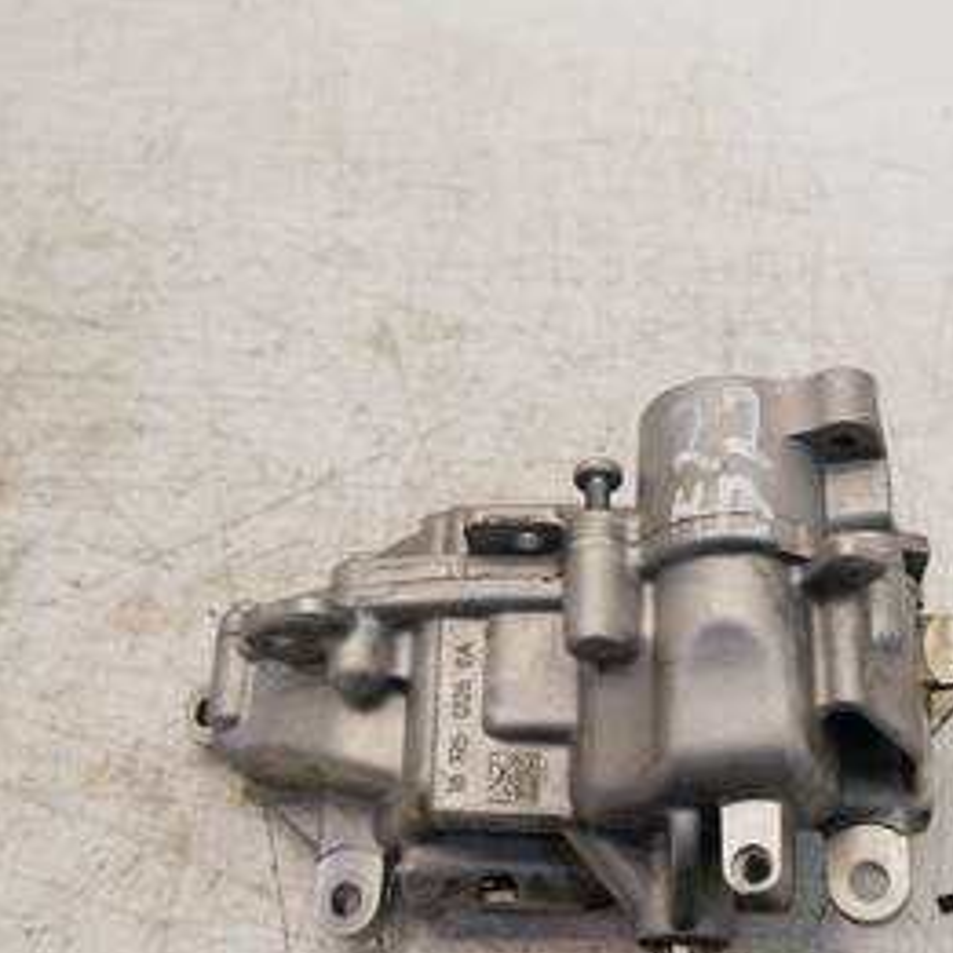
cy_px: 646
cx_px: 635
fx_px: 1215
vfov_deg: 42.2
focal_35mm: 39
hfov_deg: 42.3
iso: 250
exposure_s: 1/60
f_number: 3.5
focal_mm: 12
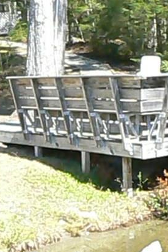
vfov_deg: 21.7
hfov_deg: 14.7
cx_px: 119
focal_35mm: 93
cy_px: 192
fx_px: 650
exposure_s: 1/1300
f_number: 8
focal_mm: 6
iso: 1600
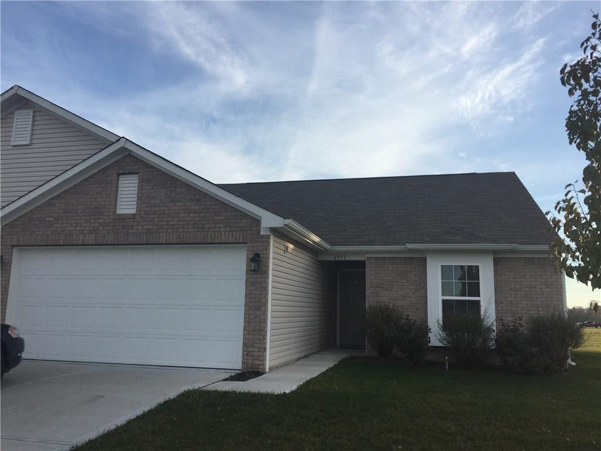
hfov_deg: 61.7
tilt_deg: +8.3
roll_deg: -0.9
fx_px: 503
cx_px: 300
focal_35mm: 29
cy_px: 226
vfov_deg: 48.2
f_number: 2.2
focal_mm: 4.15
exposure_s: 1/1199
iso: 32
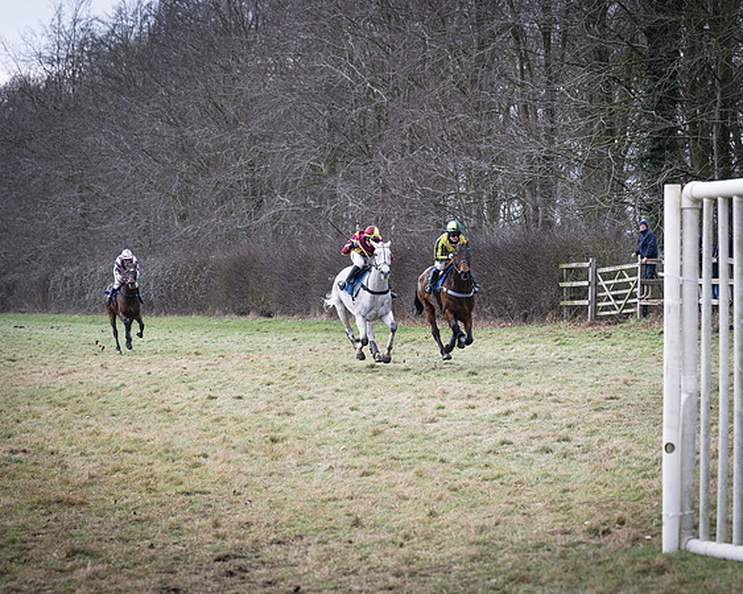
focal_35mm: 118
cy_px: 297
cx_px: 372
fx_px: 2601
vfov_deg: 13.0
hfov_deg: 16.3
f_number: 5
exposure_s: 1/1000
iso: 400
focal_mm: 105
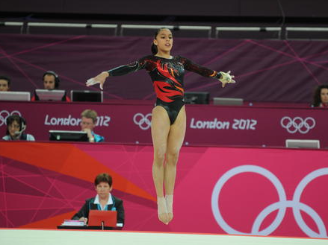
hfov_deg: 6.0
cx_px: 182
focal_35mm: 328
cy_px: 122
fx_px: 3107
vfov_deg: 4.5
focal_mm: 200
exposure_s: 1/400
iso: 640
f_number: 2.8
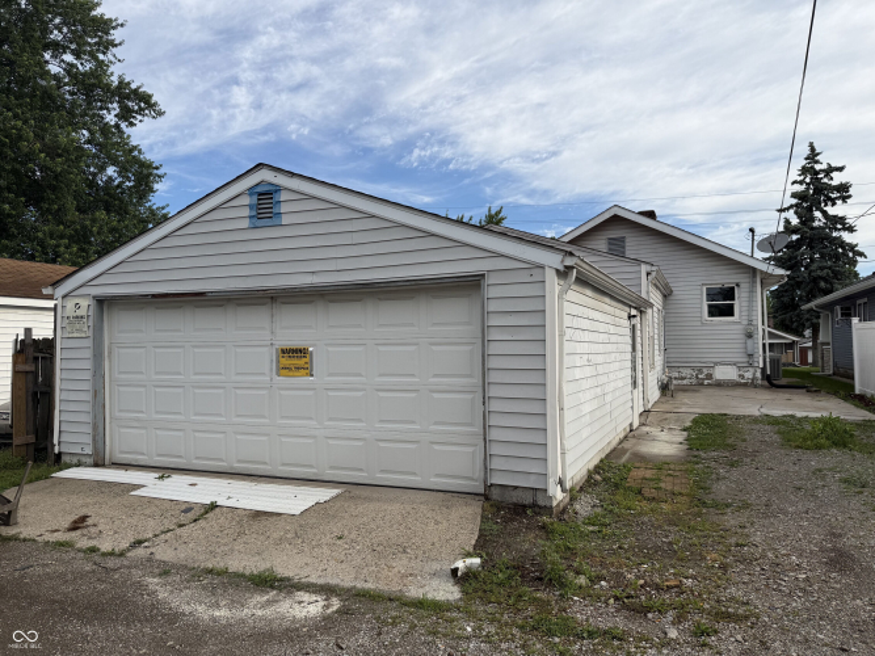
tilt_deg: +1.9
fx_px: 607
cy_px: 328
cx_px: 438
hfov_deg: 71.6
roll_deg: +0.4
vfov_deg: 56.8
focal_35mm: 24
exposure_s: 1/3953
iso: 80
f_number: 1.78
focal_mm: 6.76
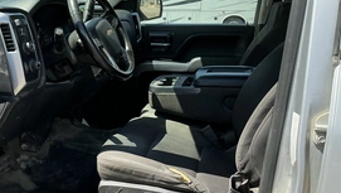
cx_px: 137
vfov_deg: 26.6
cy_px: 106
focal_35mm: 45
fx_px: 407
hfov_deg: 45.2
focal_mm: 3
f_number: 1.8
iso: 25
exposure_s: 1/613
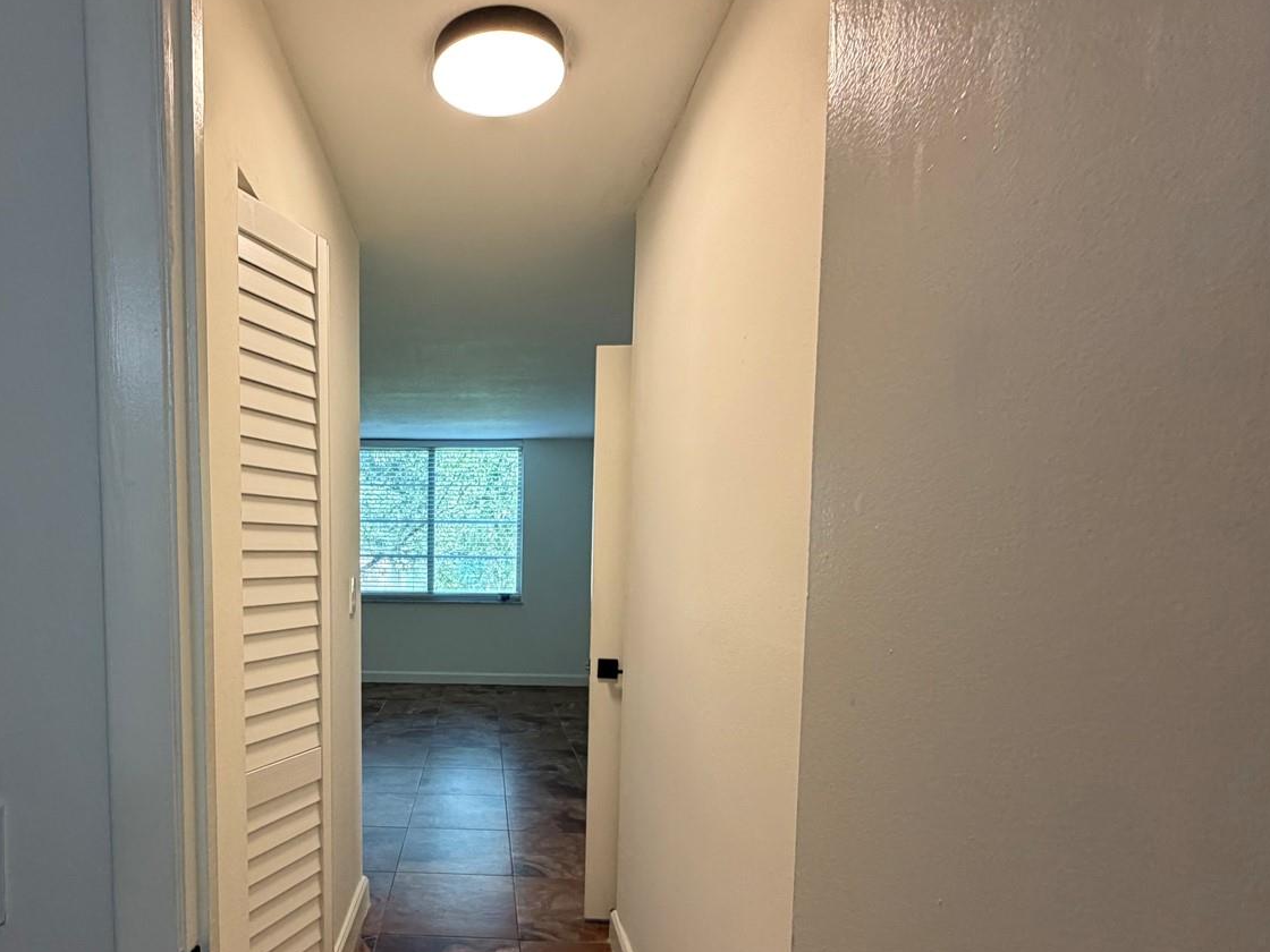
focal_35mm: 20
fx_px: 734
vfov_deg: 64.7
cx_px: 449
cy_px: 611
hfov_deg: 79.7
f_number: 2.2
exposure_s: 1/120
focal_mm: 2.22
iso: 250
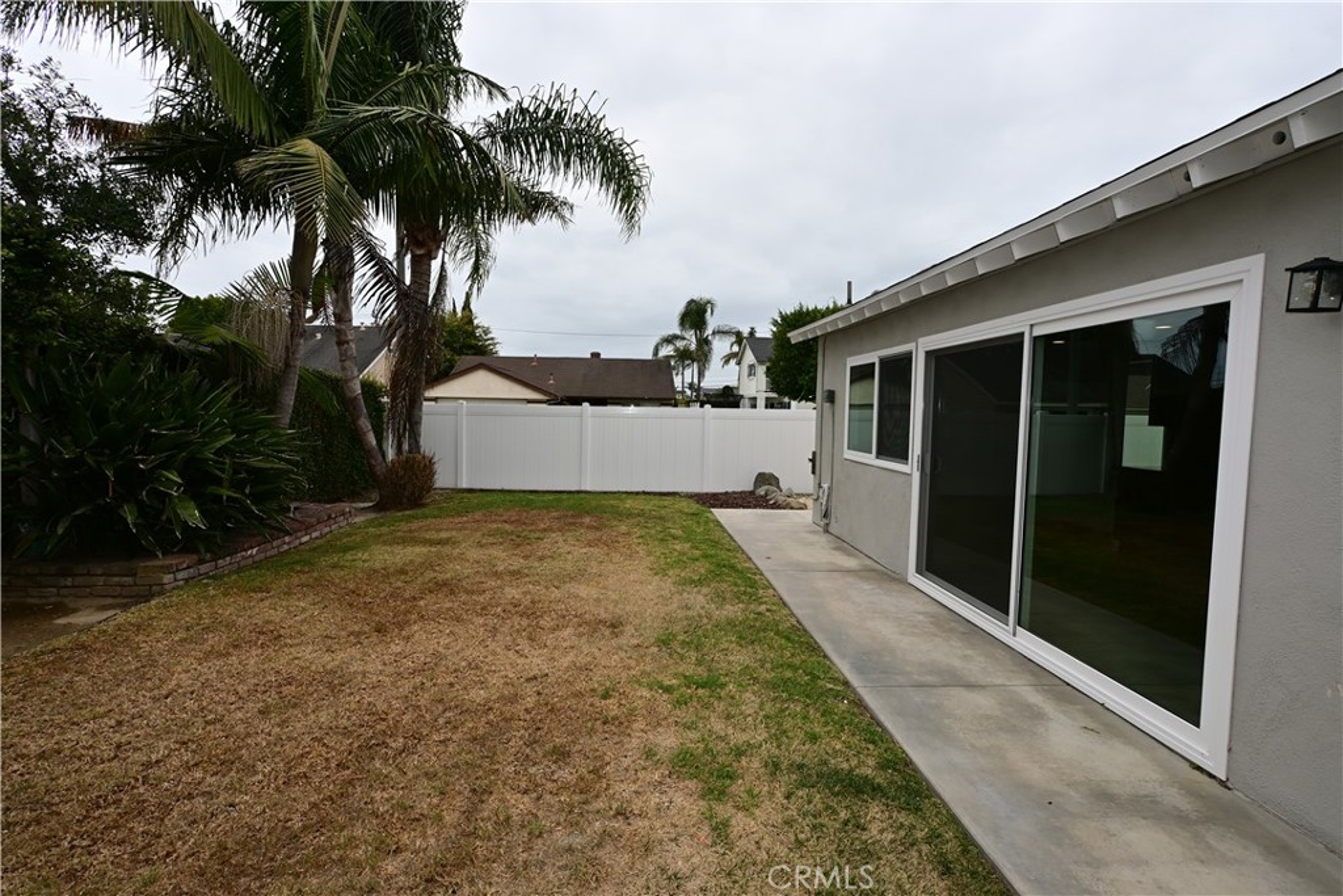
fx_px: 672
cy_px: 448
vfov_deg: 67.4
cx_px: 672
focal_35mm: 18
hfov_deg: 90.0
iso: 140
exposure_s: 1/200
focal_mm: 12
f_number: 11
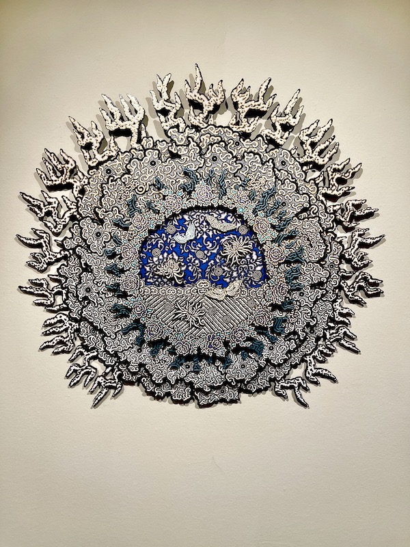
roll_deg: -0.1
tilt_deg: -4.4
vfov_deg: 67.3
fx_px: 411
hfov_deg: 53.1
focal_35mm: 26
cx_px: 205
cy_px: 274
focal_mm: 5.1
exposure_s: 1/60
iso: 64
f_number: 1.6
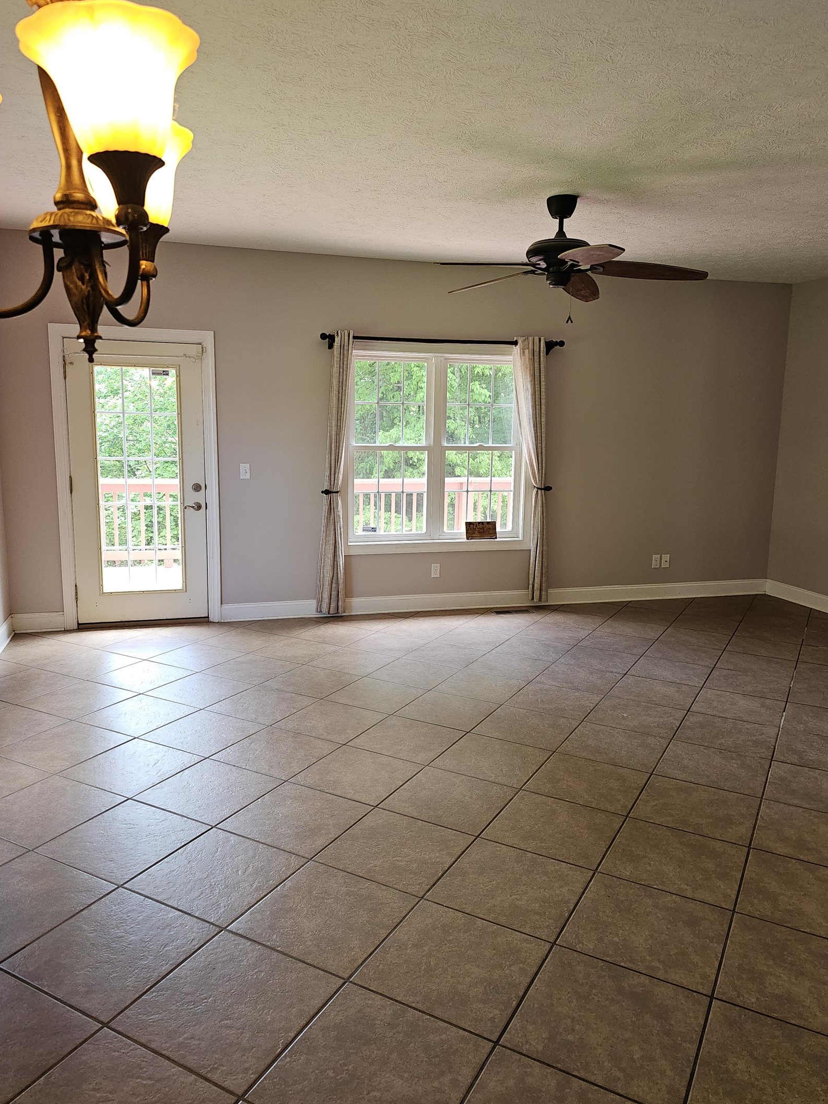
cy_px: 538
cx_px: 413
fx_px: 797
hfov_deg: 54.9
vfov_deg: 69.4
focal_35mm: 25
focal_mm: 6.3
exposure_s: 1/60
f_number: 1.7
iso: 64
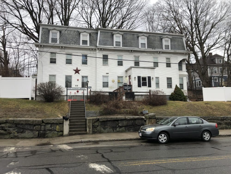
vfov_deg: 49.7
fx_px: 187
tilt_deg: +7.7
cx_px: 116
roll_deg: +1.2
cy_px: 87
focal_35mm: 28
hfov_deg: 63.4
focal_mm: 3.99
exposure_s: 1/390
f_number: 1.8
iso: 20
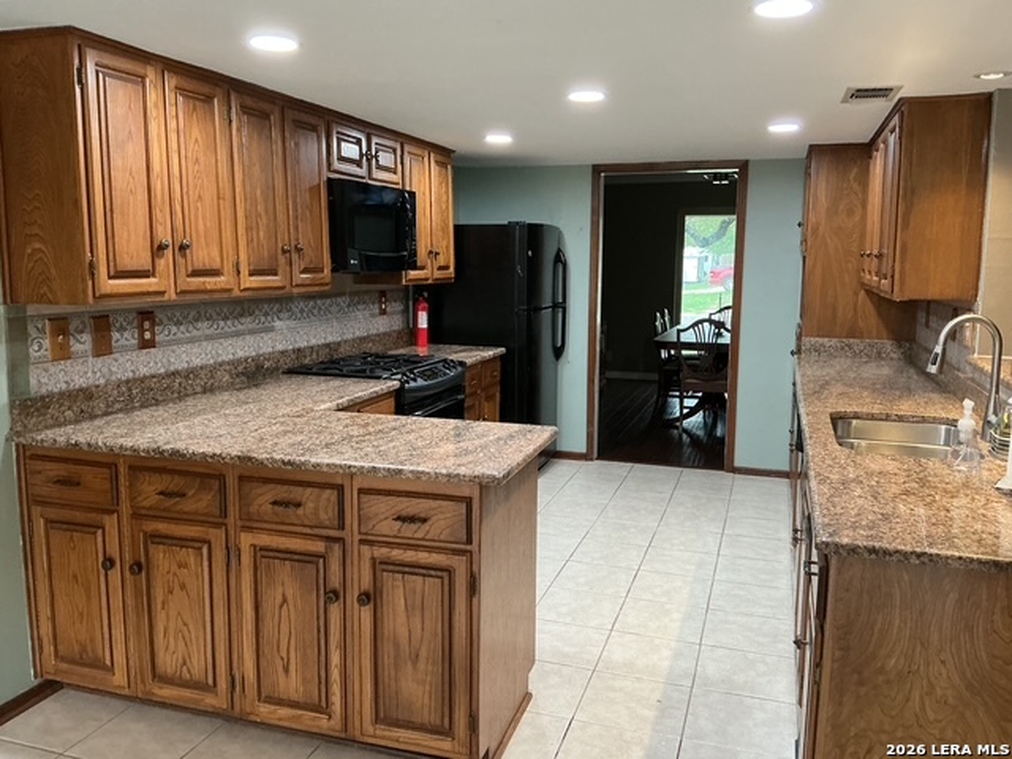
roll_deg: -0.8
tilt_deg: -6.9
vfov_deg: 48.2
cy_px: 380
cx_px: 506
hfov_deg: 61.7
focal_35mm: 29
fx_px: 848
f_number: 1.8
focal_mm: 3
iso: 160
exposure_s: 1/60
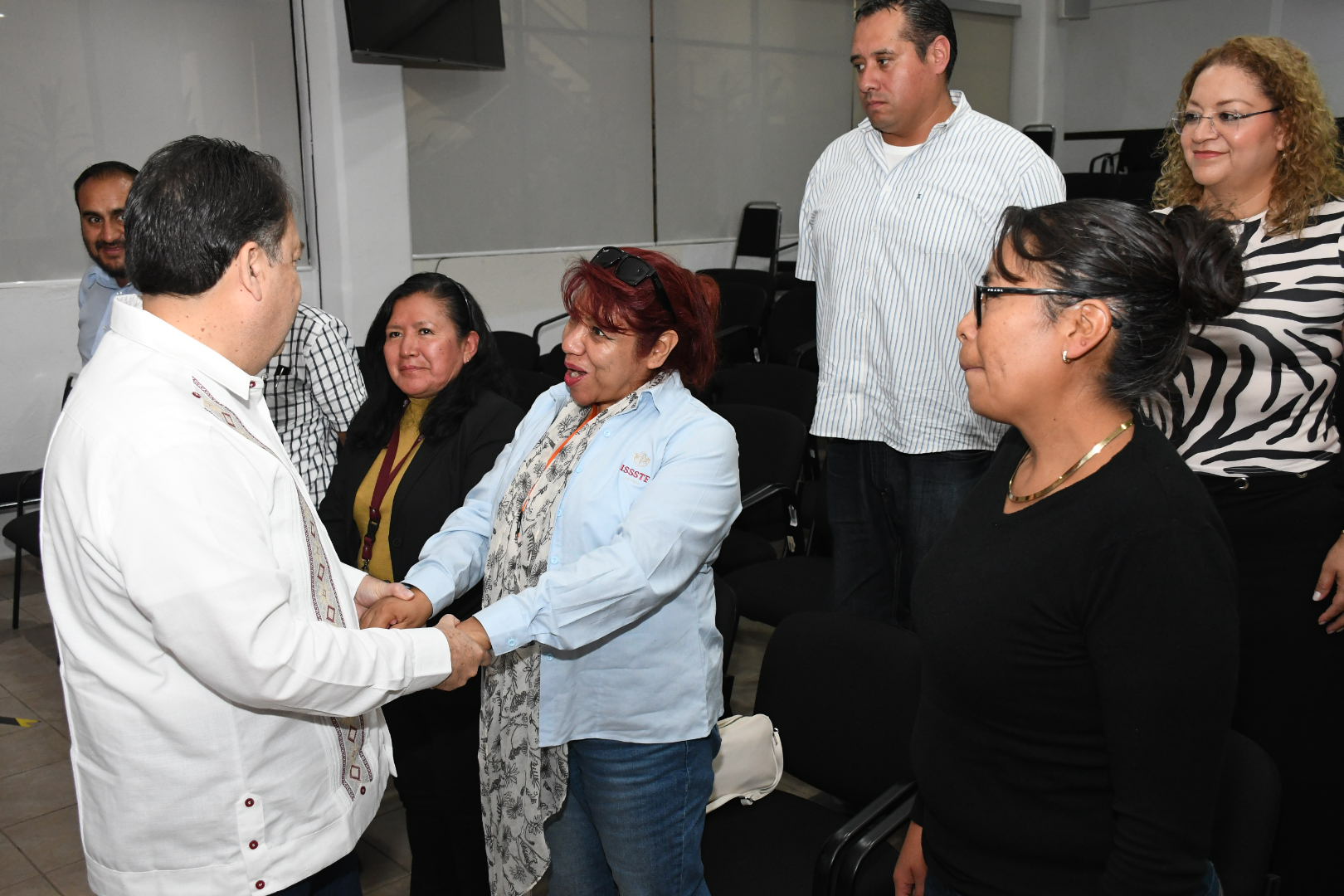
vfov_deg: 38.9
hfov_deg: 55.8
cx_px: 672
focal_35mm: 34
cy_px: 448
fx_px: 1269
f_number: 6.3
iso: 2000
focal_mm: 23
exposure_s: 1/125
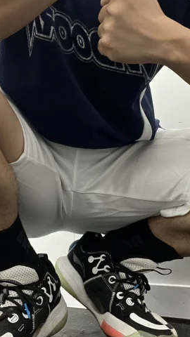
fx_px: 439
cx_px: 76
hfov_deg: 24.4
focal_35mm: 49
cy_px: 150
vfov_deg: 42.0
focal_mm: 2.71
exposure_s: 1/15
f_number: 2.2
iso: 500
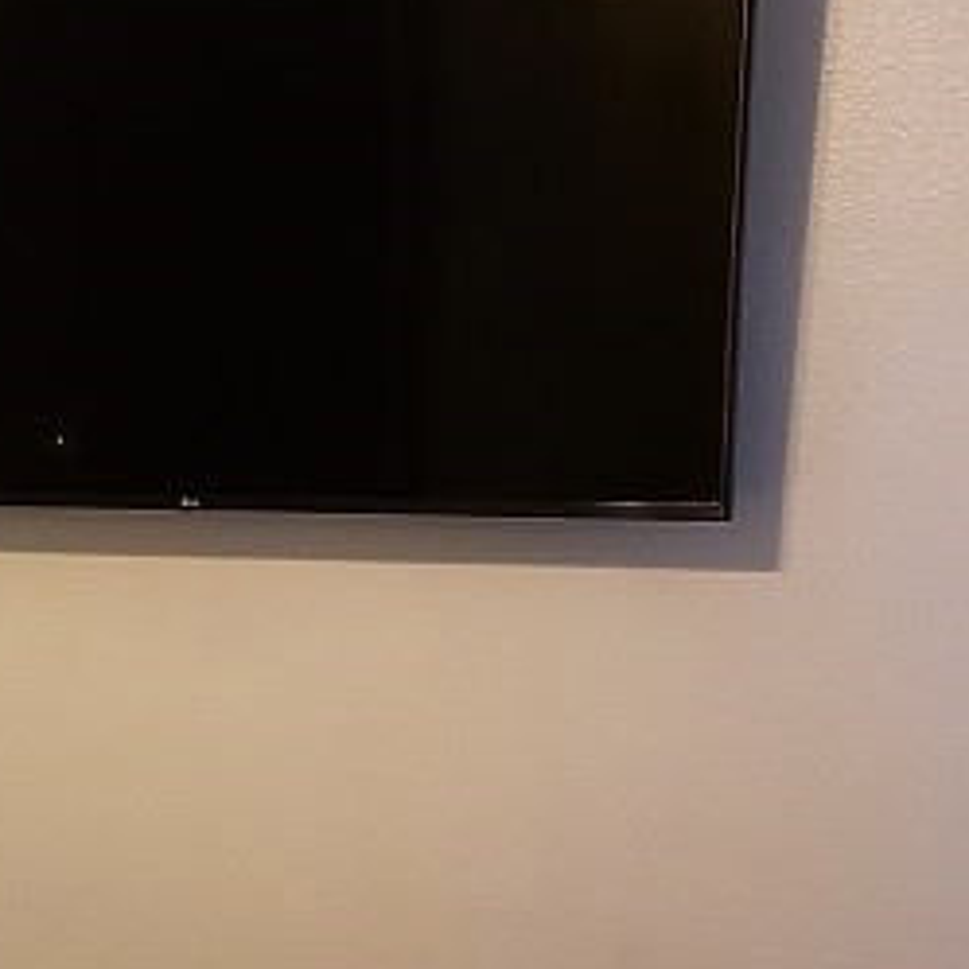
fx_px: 2945
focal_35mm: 93
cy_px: 763
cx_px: -650
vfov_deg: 18.5
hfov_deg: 16.4
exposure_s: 1/40
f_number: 2.4
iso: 320
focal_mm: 4.3
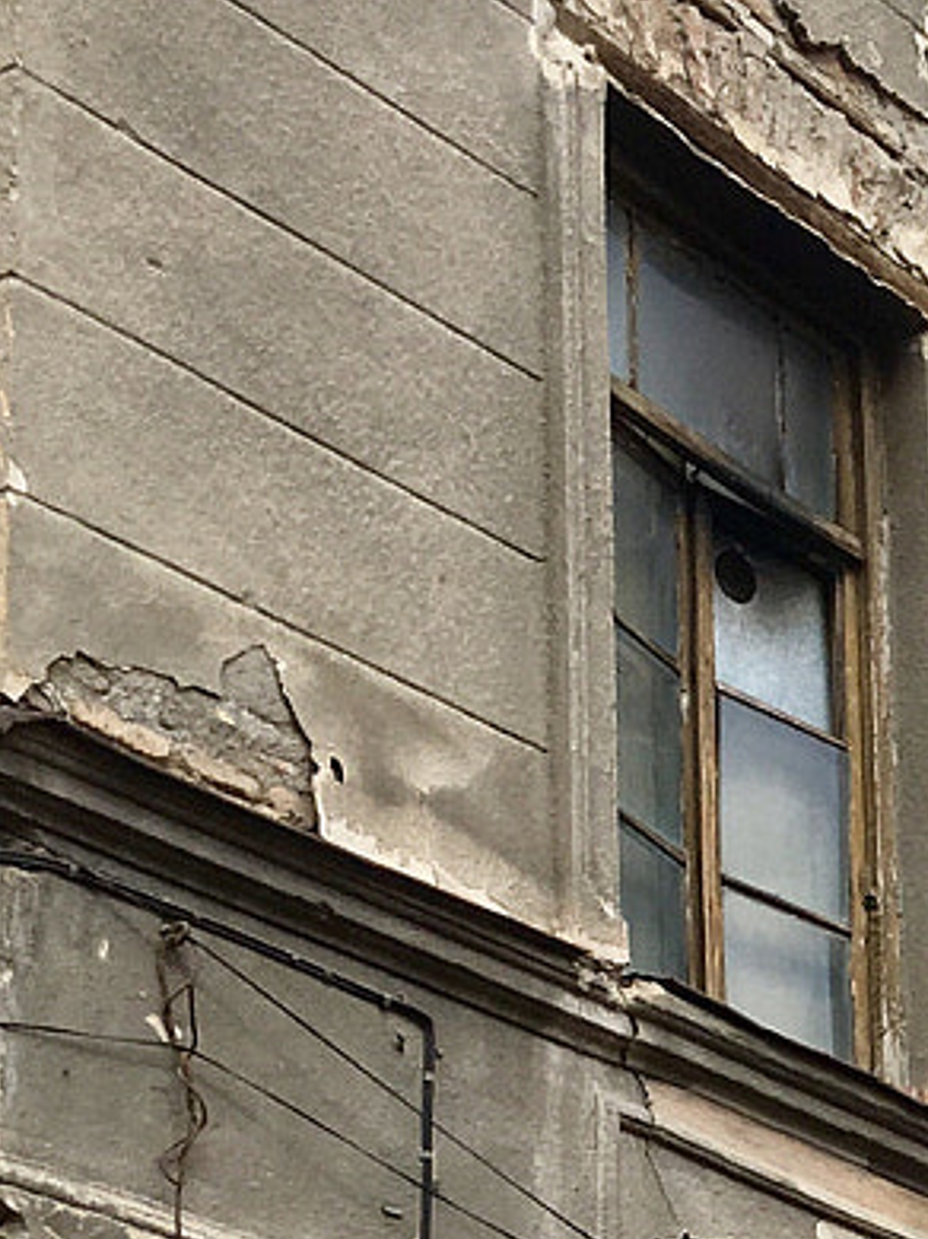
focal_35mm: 119
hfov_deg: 11.5
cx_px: 1691
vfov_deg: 15.5
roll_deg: +2.5
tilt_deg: +14.8
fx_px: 4258
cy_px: 1779
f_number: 2.2
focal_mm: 4.15
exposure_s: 1/827
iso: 25
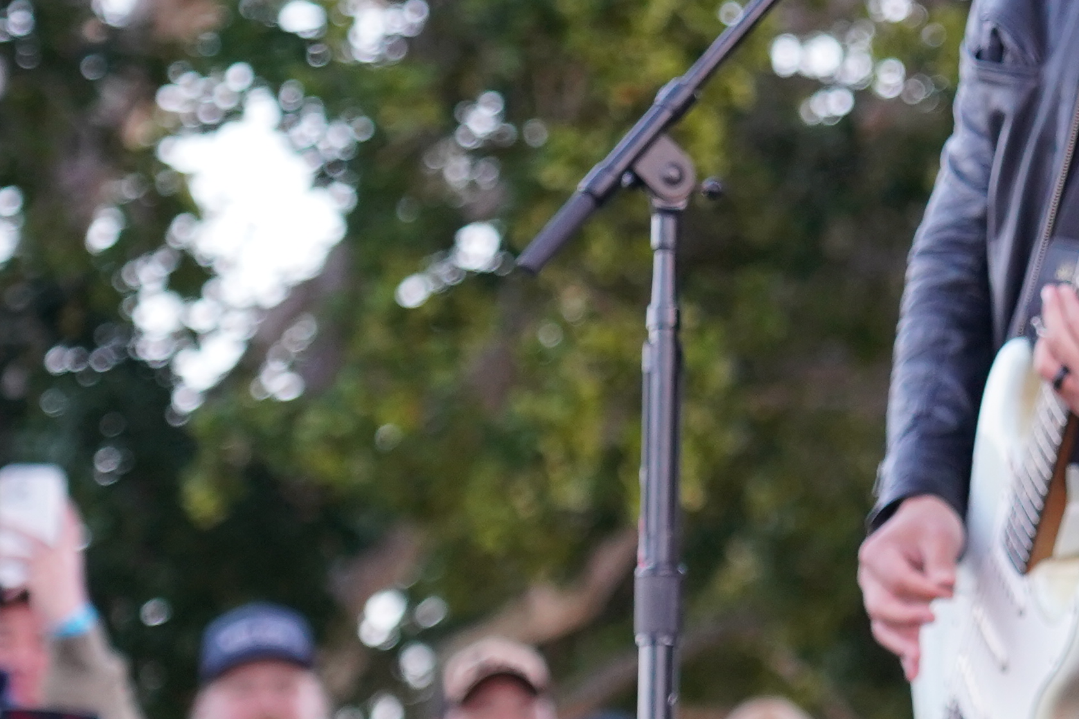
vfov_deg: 4.5
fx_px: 9109
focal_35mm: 304
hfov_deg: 6.7
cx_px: 1280
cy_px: -10
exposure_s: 1/160
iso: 1250
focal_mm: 85
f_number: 4
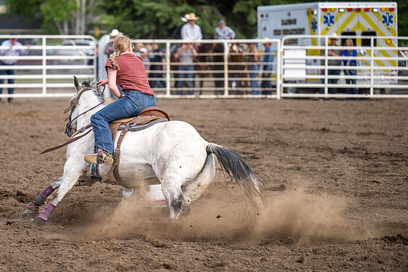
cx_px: 128
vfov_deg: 7.2
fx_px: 2165
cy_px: 146
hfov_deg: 10.8
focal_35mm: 191
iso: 1250
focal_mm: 130
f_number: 2.8
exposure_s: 1/8000
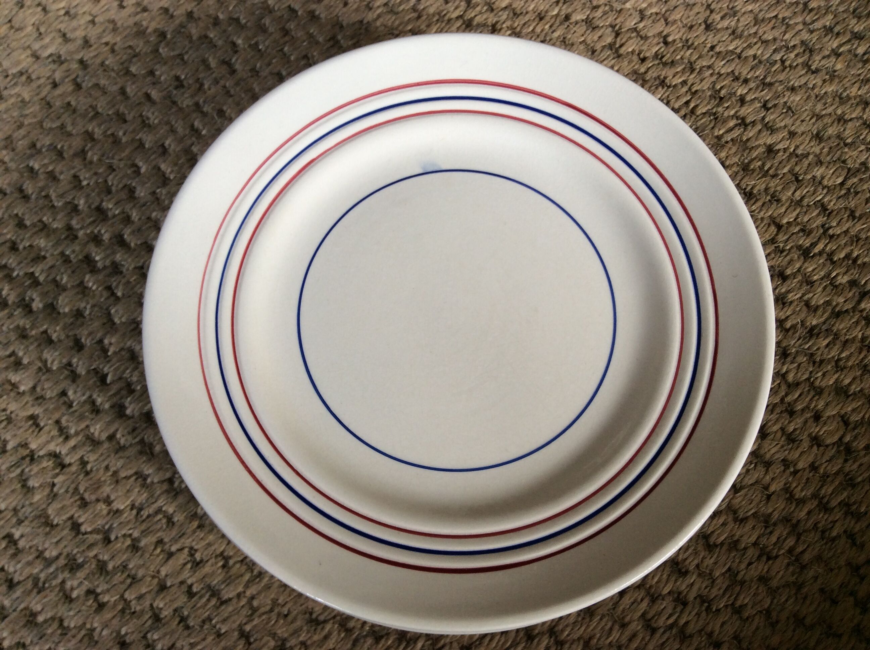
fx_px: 803
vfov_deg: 44.1
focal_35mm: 32
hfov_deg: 56.9
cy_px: 325
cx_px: 435
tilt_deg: -72.8
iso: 40
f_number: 2.4
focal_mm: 3.3
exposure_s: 1/25
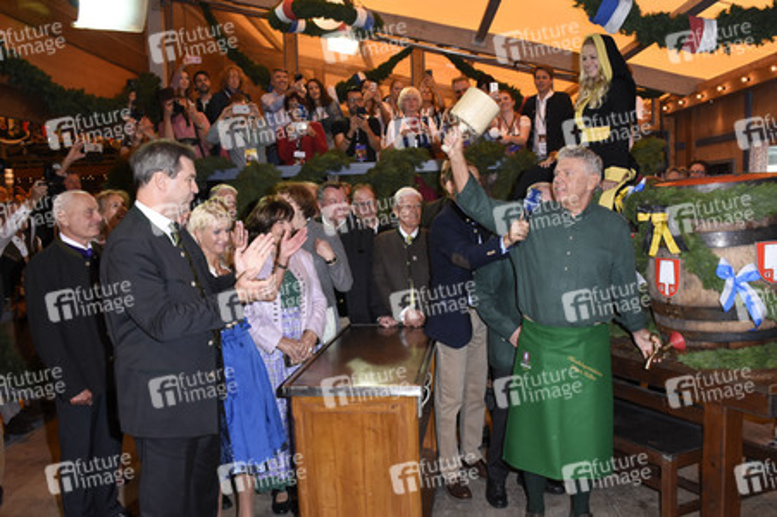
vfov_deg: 39.9
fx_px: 712
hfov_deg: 57.3
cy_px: 258
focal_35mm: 33
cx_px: 388
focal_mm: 22
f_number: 6.3
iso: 1000
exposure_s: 1/160
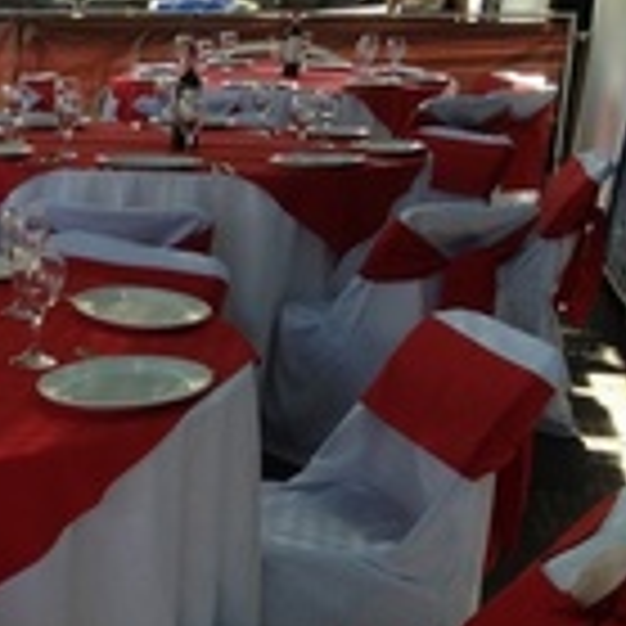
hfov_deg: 17.8
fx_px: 1821
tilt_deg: -20.1
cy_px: 428
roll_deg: -1.2
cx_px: -270
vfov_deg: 19.4
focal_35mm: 89
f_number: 2.4
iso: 50
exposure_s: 1/245
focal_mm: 4.28
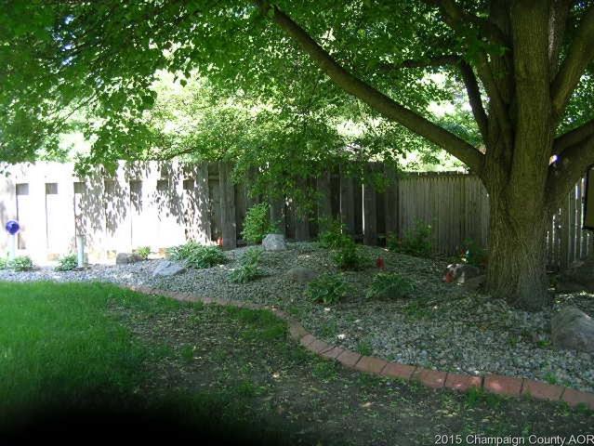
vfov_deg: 39.7
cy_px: 223
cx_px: 297
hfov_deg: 51.3
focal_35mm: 36
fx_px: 618
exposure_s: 1/48.3
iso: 50
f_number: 2.7
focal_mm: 6
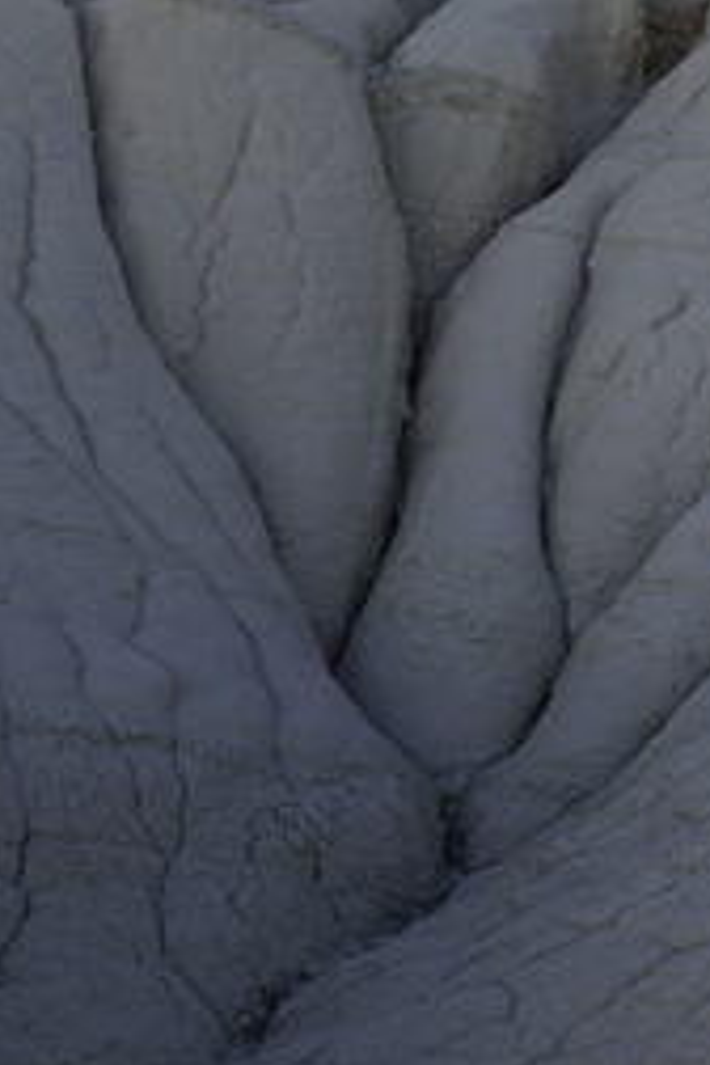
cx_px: 695
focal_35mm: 68
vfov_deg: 29.6
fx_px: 2012
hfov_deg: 19.5
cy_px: 486
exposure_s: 1/80
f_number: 5.6
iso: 100
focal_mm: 22
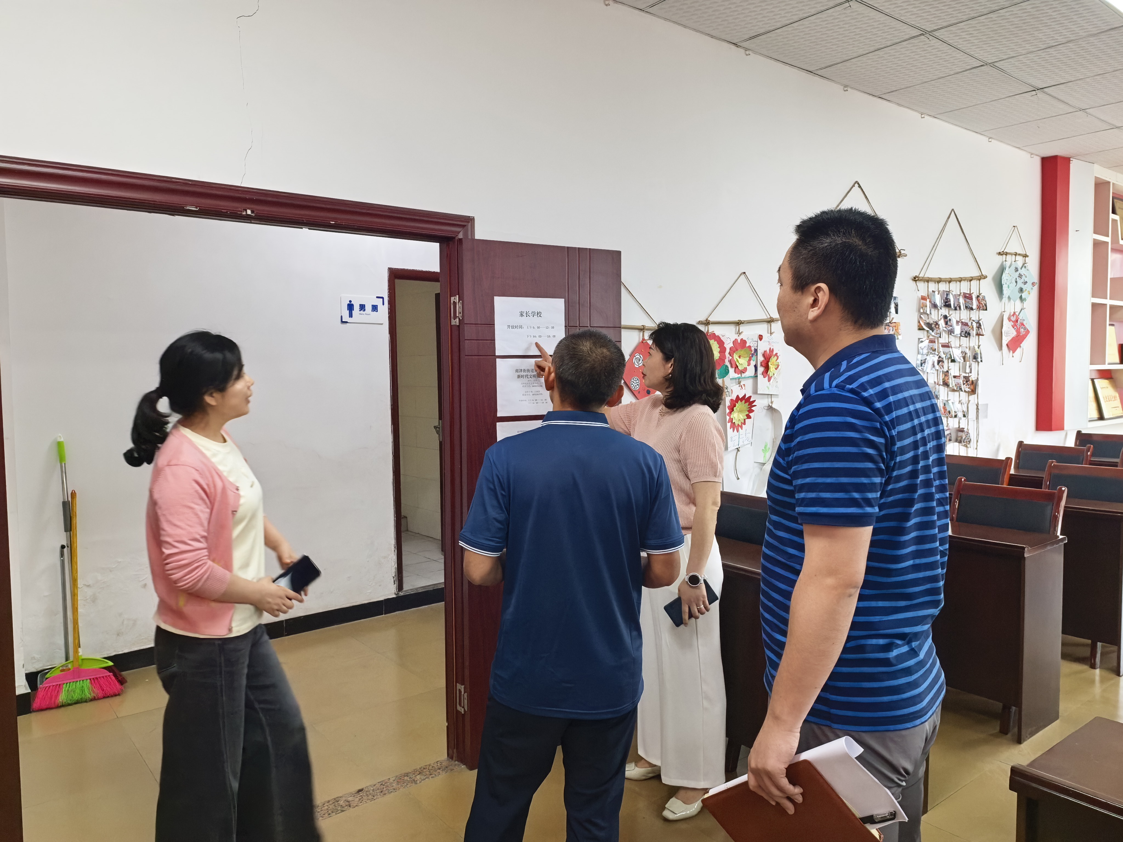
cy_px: 421
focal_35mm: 24
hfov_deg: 71.6
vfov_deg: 56.8
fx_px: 779
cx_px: 562
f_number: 4
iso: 320
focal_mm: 8.5
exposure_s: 1/60
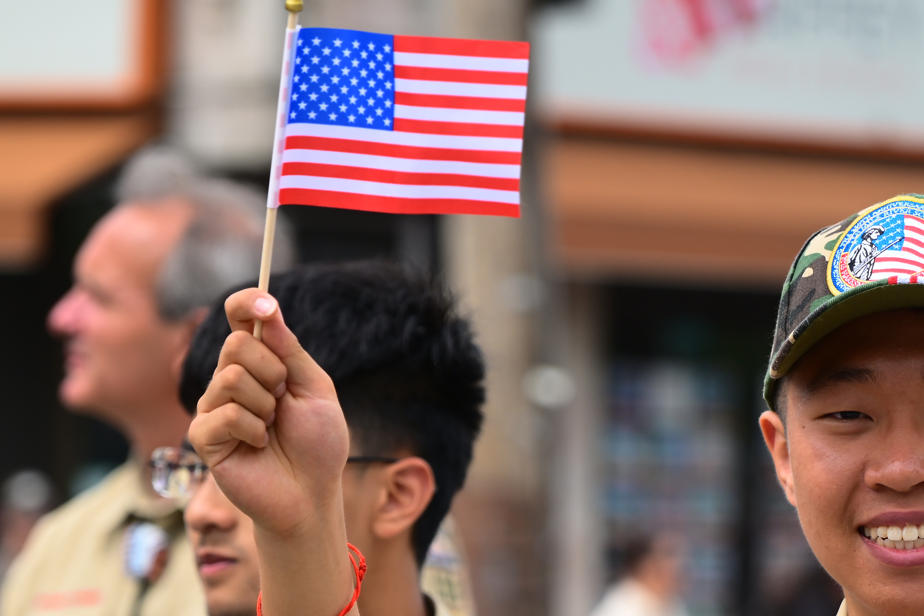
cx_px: 569
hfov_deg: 8.5
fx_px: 6237
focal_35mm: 243
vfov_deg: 5.6
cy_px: 527
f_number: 4
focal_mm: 120
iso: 180
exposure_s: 1/1000
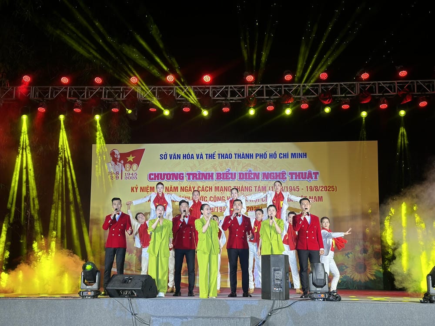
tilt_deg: +8.1
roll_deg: +0.9
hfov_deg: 39.7
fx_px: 603
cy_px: 163
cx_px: 218
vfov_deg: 30.3
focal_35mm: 48
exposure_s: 1/181
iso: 50
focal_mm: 6.86
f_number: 1.78
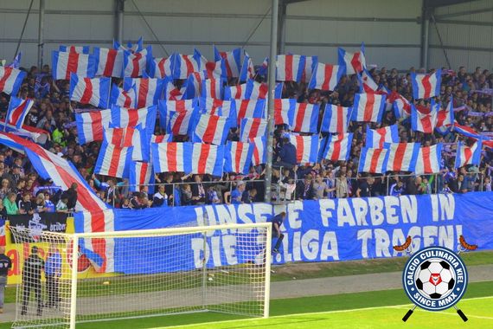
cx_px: 246
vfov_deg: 9.1
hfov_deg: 13.7
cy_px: 164
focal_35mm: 150
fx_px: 2054
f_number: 4.5
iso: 400
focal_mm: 100
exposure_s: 1/1250
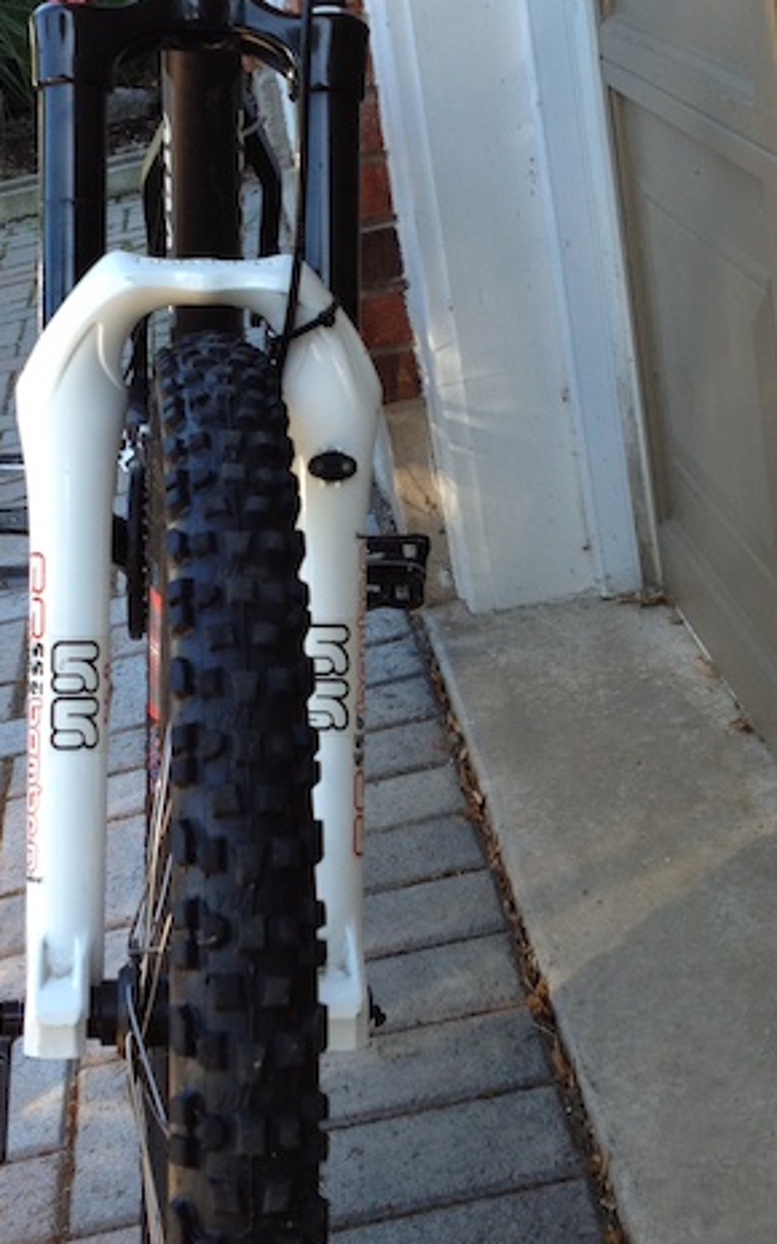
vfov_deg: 31.9
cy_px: 501
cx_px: 319
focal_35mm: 64
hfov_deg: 20.3
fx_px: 2168
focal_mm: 4.28
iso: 64
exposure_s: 1/152
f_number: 2.4
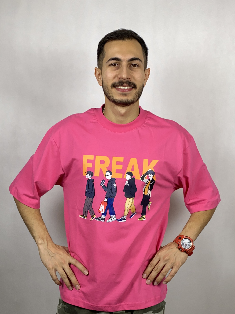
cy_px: 157
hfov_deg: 53.1
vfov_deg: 67.3
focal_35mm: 26
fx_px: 235
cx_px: 118
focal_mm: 4.25
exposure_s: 1/100
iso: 64
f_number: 1.8
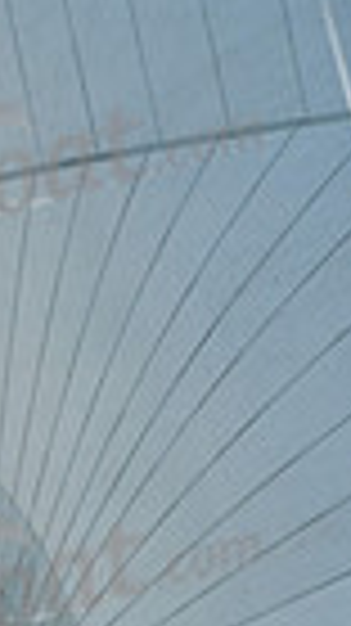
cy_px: 781
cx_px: 500
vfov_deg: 7.0
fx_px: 5072
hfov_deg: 3.9
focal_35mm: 306
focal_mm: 70
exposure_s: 1/800
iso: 320
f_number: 10
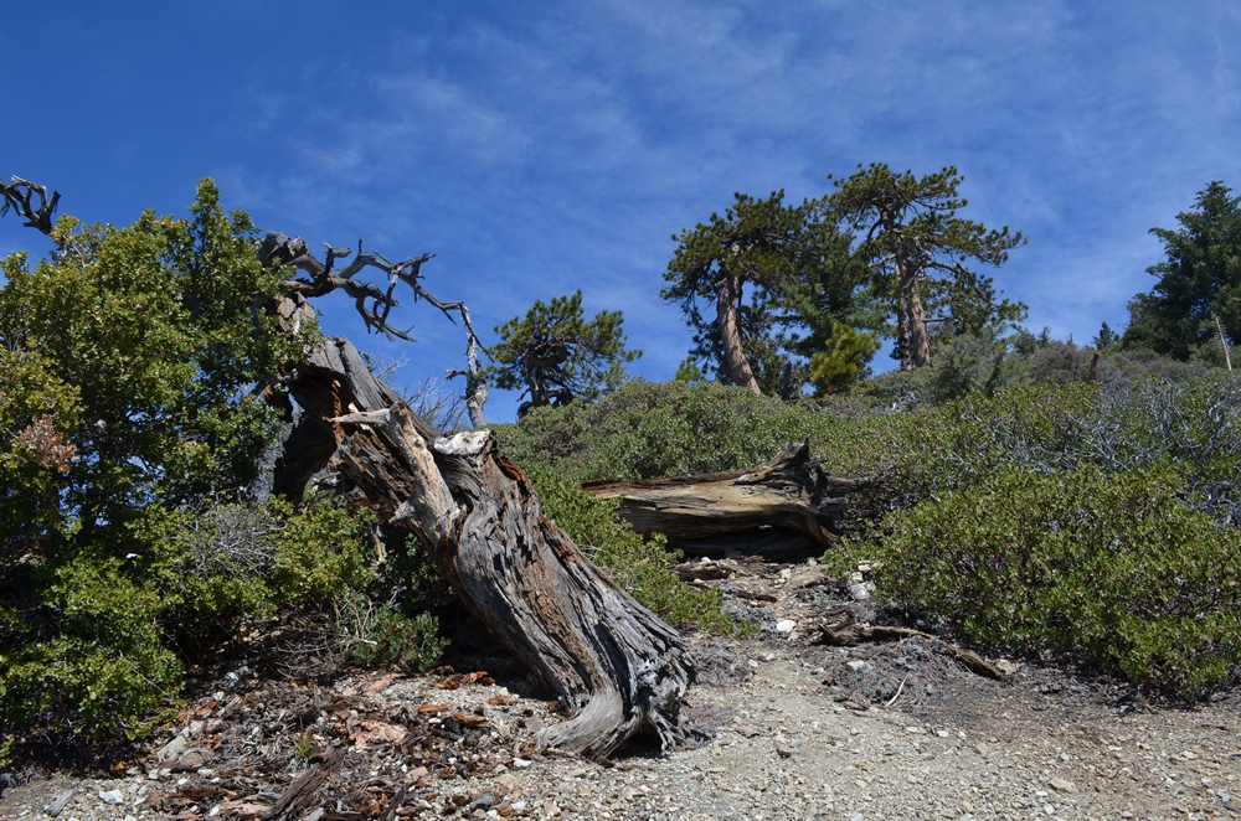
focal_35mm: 27
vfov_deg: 47.7
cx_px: 620
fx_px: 929
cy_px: 410
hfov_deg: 67.5
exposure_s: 1/250
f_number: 8
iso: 100
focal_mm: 18
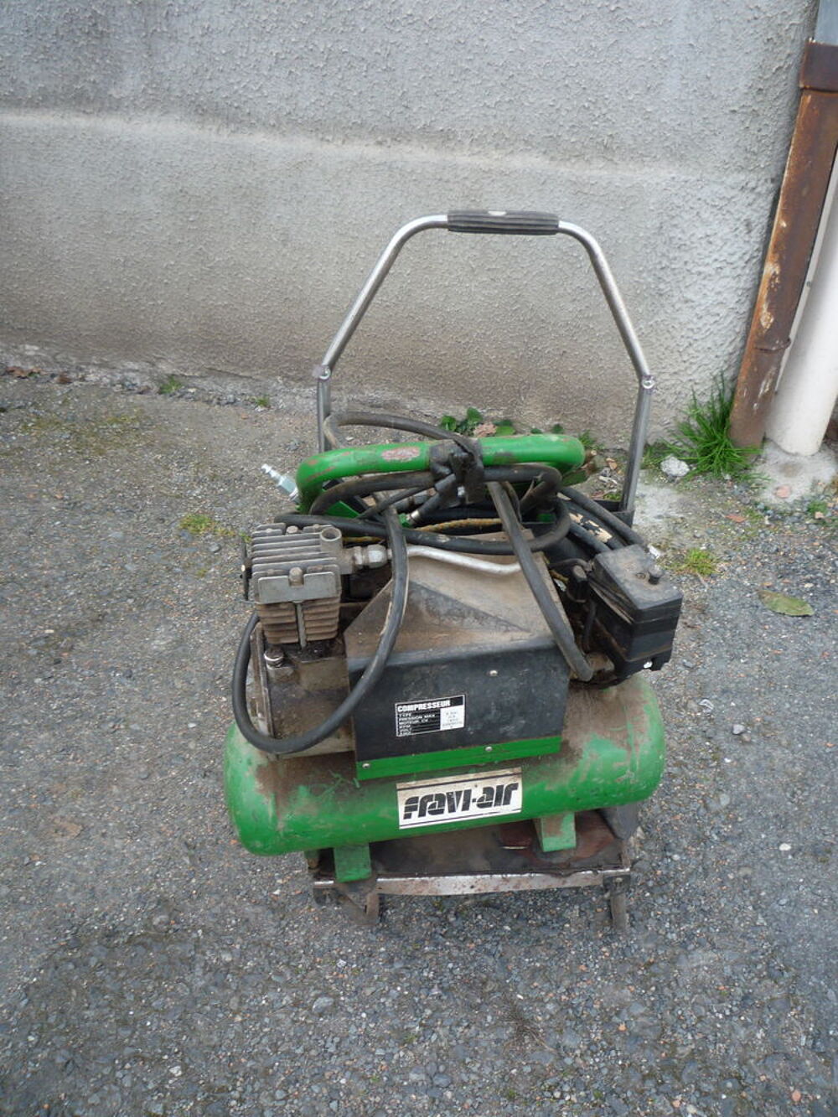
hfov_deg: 46.8
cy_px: 558
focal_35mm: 30
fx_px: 968
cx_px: 419
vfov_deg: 60.0
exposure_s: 1/100
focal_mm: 5.2
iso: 100
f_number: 3.3
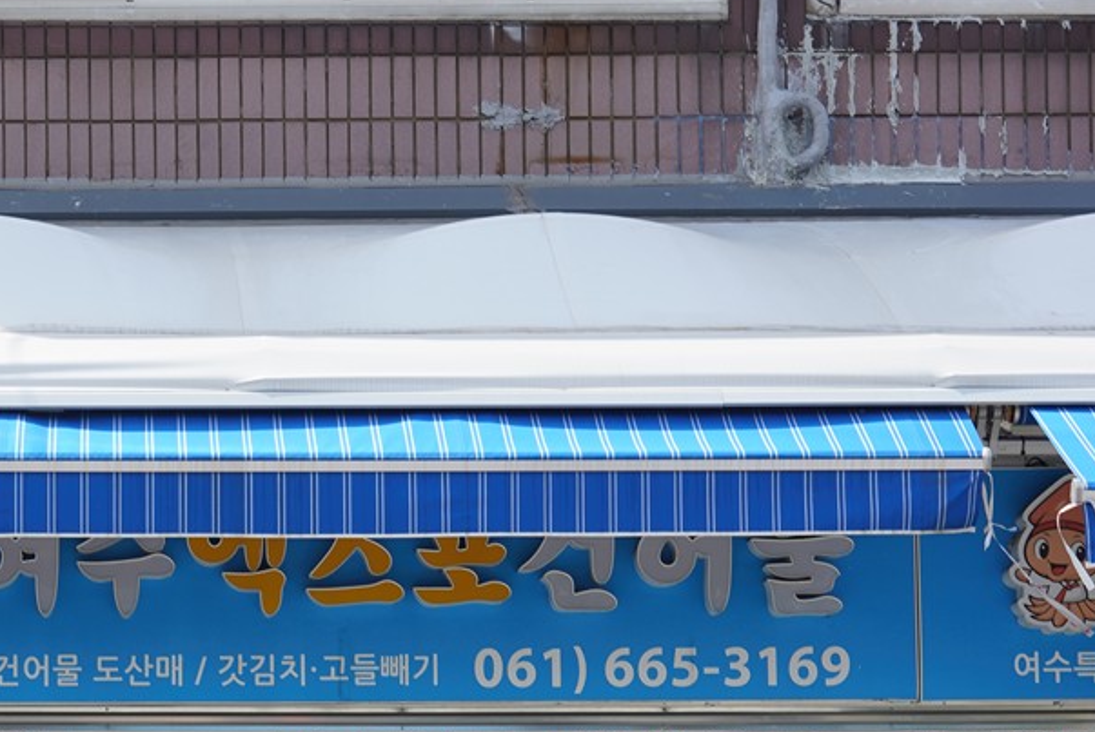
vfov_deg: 11.8
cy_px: 659
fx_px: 3531
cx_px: 209
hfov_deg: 17.5
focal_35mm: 116
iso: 100
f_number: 10
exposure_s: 1/125
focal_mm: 35
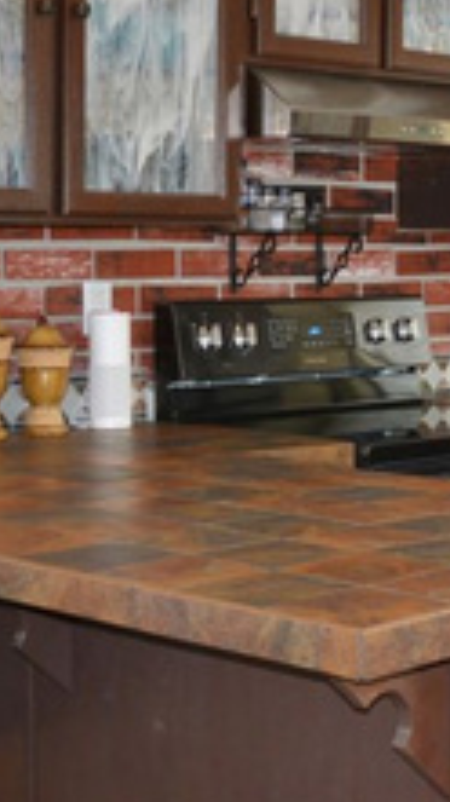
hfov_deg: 14.1
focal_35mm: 82
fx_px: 1743
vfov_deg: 25.9
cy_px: 377
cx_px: 599
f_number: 3.5
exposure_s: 1/125
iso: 400
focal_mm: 18
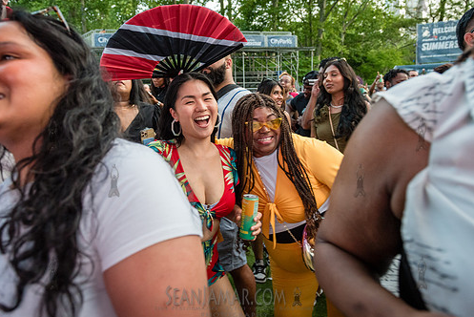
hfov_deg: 65.4
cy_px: 134
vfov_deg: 46.3
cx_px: 237
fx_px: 369
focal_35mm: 28
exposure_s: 1/250
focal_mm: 24
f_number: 3.5
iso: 2000
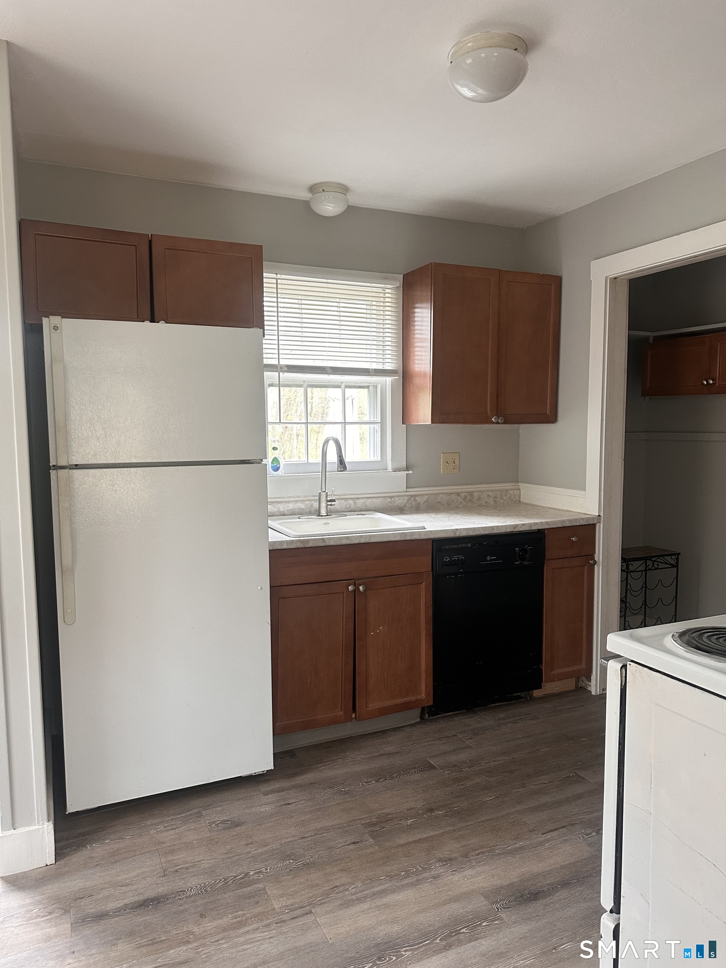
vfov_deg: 71.6
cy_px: 484
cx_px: 363
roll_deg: -0.6
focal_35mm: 24
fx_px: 671
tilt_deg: -4.2
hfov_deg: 56.8
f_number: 1.78
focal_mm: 6.86
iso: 250
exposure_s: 1/60
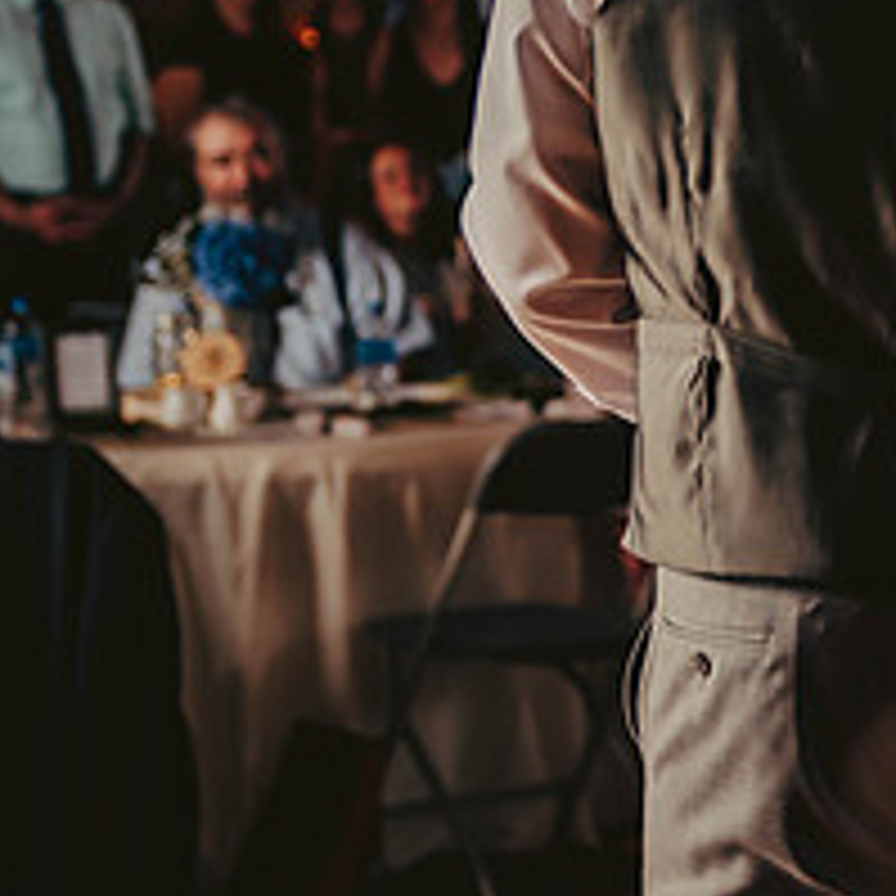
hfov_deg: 13.0
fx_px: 3836
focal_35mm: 131
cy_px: 83
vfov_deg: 13.2
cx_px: 1049
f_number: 2.8
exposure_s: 1/200
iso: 800
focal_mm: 52
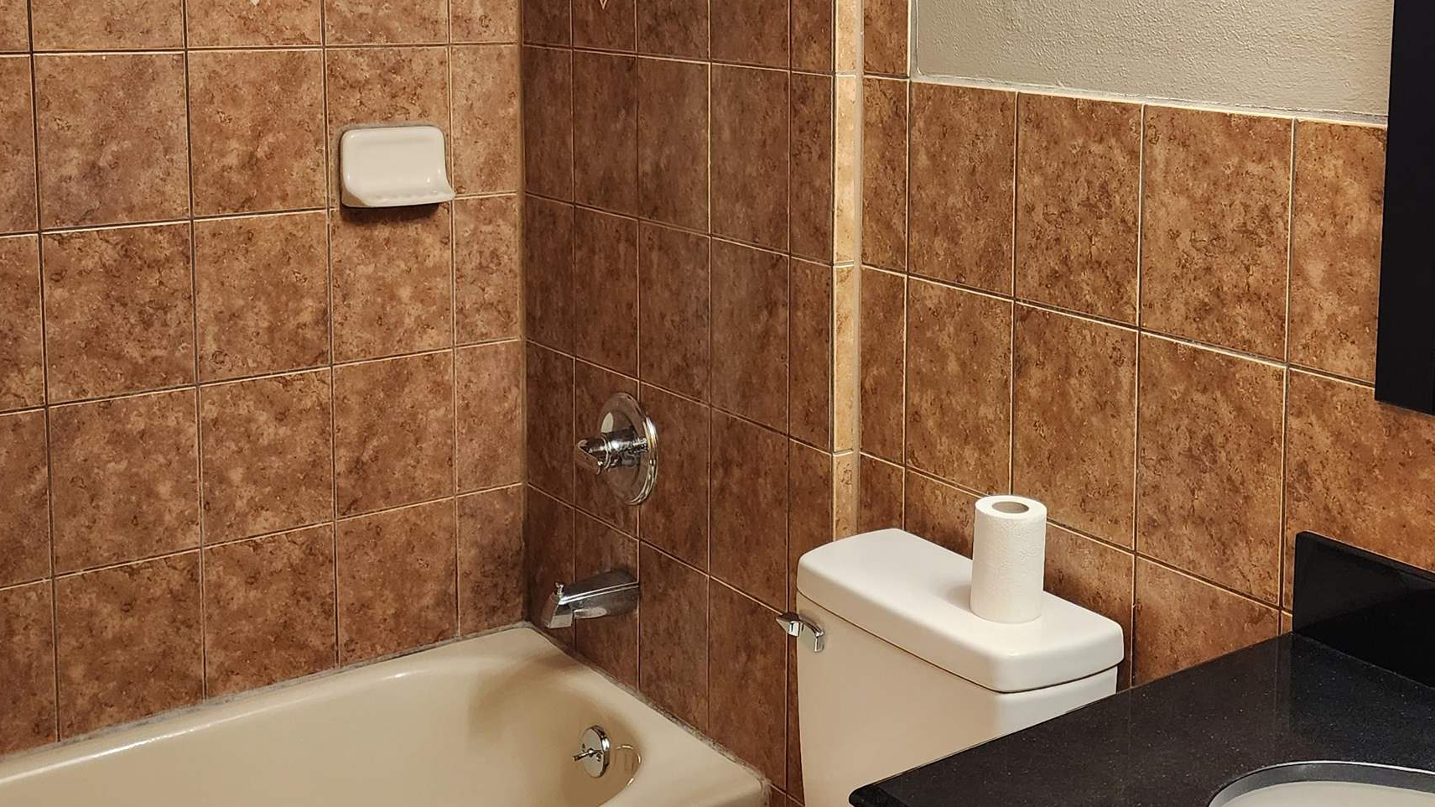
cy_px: 153
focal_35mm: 45
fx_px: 1712
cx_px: 974
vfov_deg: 26.0
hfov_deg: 44.7
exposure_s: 1/120
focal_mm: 6.4
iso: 320
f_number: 1.8
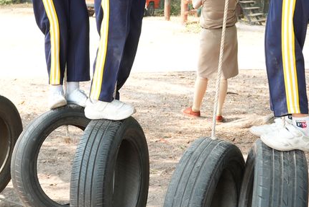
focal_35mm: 80
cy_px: -27
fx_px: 688
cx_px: 198
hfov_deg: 25.2
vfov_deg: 16.5
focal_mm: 23
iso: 100
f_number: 5
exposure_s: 1/60
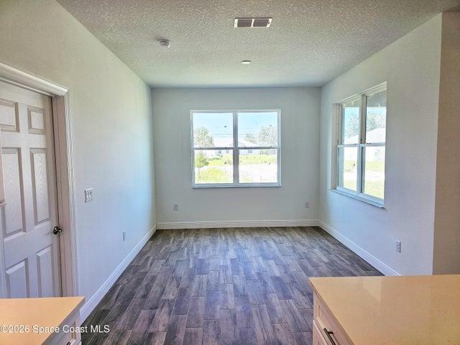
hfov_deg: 73.9
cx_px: 230
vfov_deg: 58.9
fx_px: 306
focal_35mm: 23
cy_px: 172
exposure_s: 1/120
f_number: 1.7
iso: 20
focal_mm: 6.3
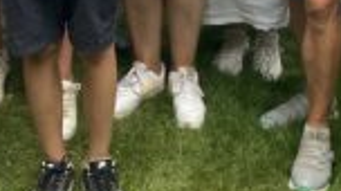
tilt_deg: -8.1
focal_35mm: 112
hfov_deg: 18.9
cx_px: 280
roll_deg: -3.2
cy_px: -279
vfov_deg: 9.5
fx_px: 1011
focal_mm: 4.2
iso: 64
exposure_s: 1/121
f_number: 1.6
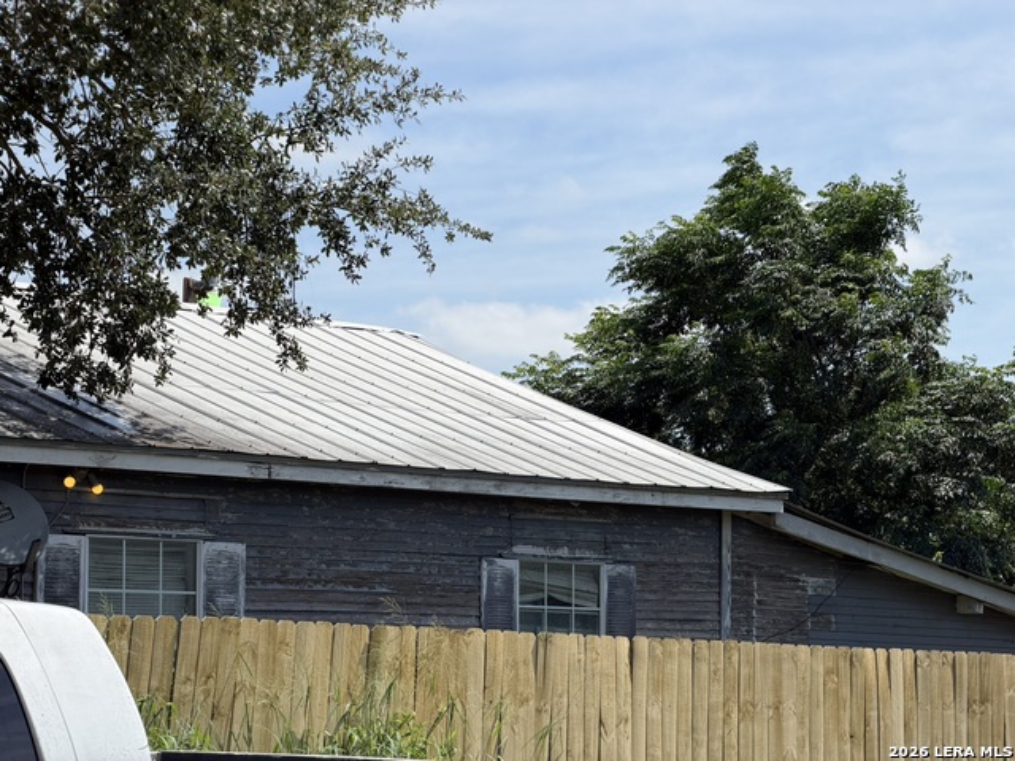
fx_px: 2932
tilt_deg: +5.2
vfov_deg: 14.8
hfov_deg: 19.6
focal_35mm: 100
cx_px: 508
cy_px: 380
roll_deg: +0.8
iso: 20
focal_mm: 16.89
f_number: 2.8
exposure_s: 1/751
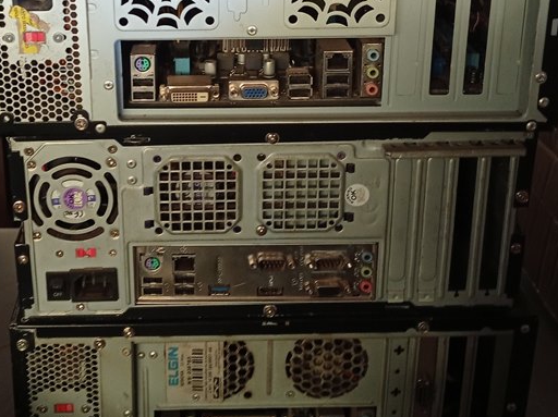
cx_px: 180
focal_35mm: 56
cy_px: 48
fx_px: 902
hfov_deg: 34.0
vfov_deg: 25.3
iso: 357
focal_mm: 4.7
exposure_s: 1/30
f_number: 1.79
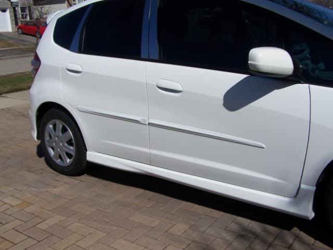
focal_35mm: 38
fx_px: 366
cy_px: 125
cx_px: 166
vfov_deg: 37.7
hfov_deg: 49.0
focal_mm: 6.3
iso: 80
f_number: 5.6
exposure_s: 1/1000
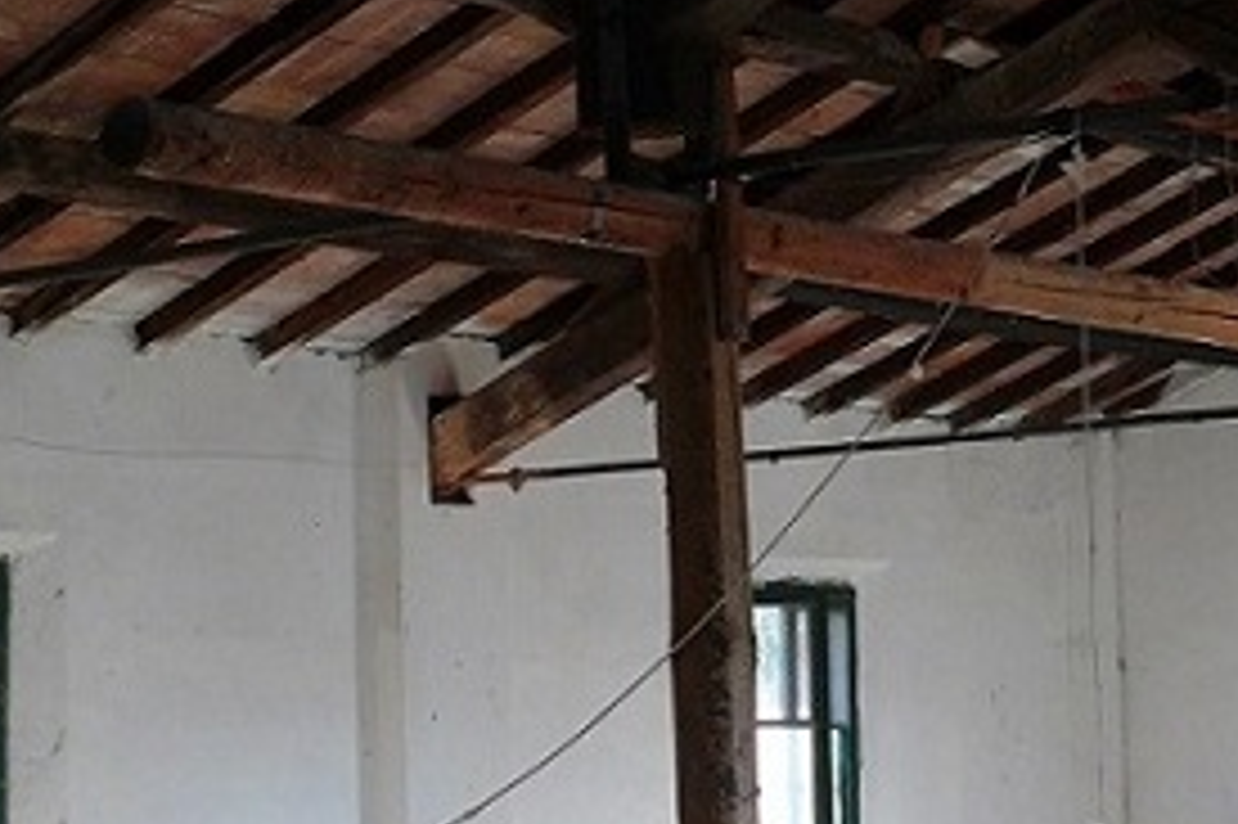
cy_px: 484
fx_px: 3437
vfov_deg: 13.7
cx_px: 651
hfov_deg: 20.4
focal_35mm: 100
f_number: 2.8
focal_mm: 7.4
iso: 125
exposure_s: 1/30
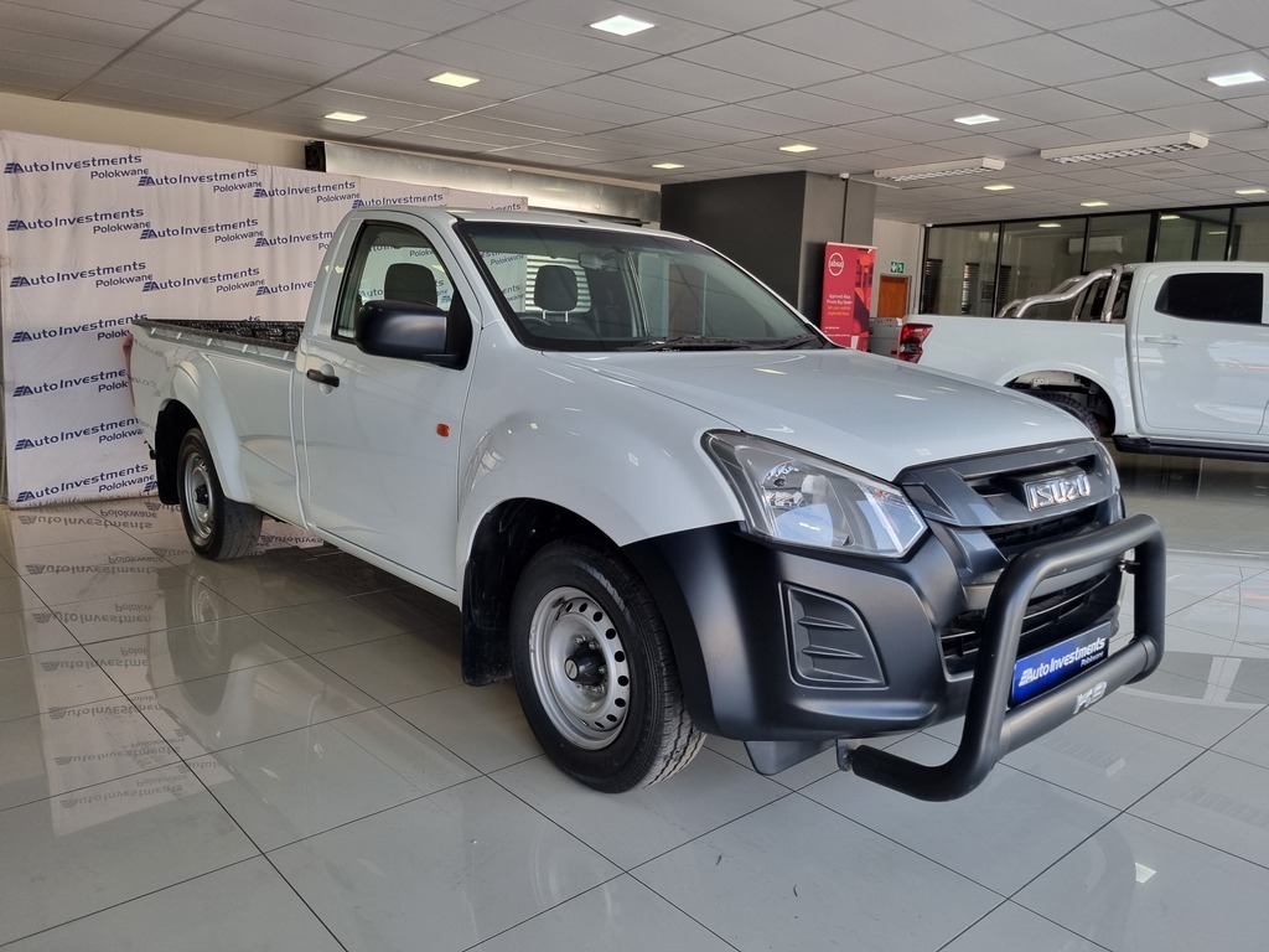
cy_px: 476
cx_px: 634
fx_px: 953
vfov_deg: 53.1
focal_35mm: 26
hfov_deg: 67.3
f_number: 1.8
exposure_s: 1/100
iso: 64
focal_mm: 5.4
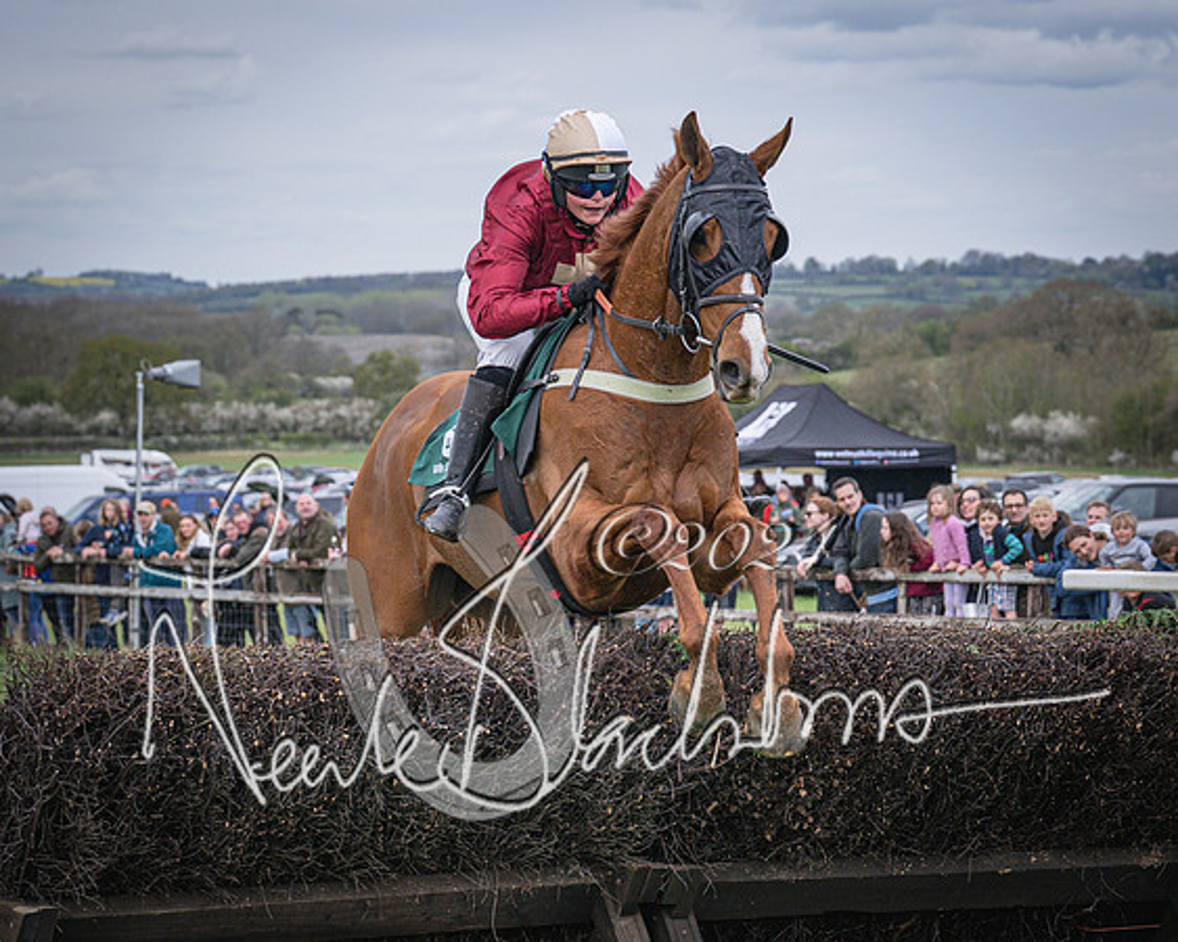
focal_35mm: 129
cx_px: 589
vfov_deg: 11.9
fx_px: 4501
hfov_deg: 14.9
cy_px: 471
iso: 400
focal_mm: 70
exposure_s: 1/1600
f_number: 4
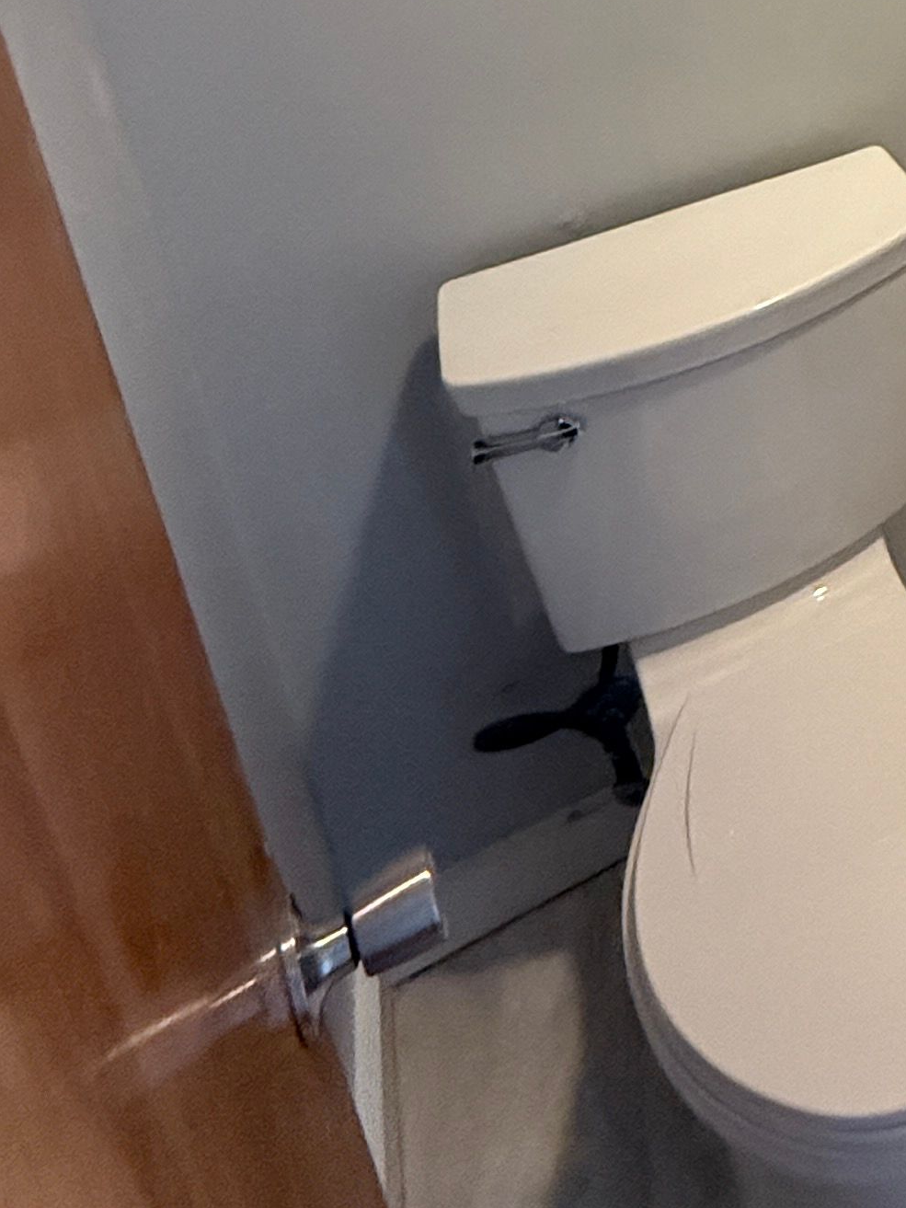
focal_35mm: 43
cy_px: -234
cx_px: 1390
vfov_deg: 35.0
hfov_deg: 24.9
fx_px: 1500
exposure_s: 1/60
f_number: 2.2
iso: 640
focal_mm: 2.22
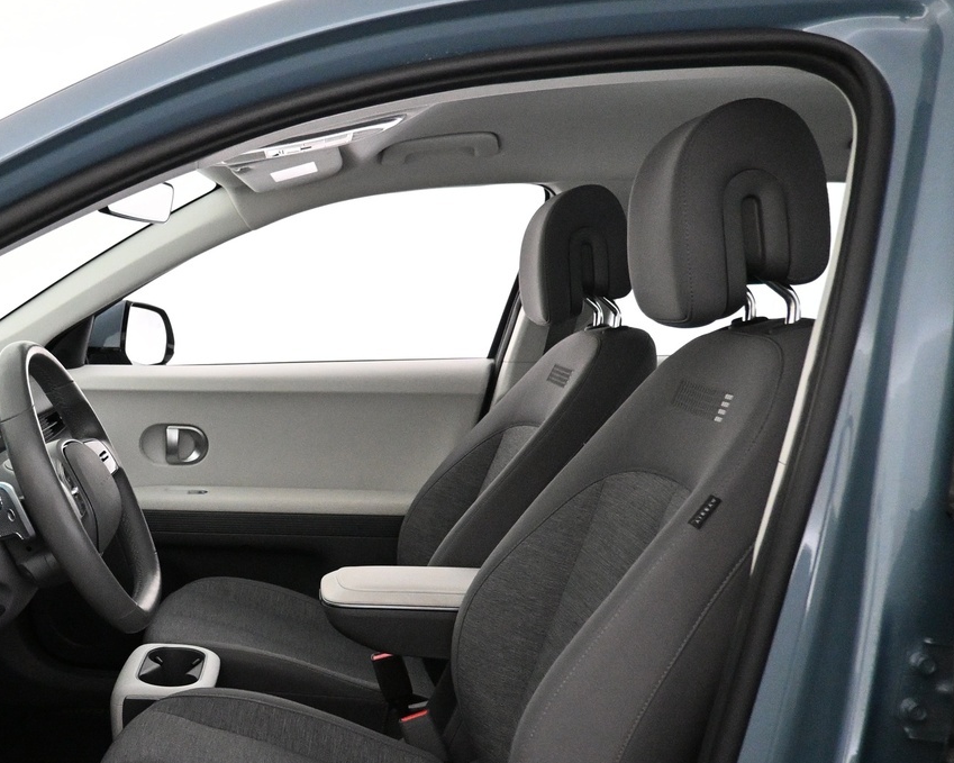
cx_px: 142
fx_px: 1214
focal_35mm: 43
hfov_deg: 40.4
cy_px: 506
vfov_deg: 34.6
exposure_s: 1/125
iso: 4000
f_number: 3.5
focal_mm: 16
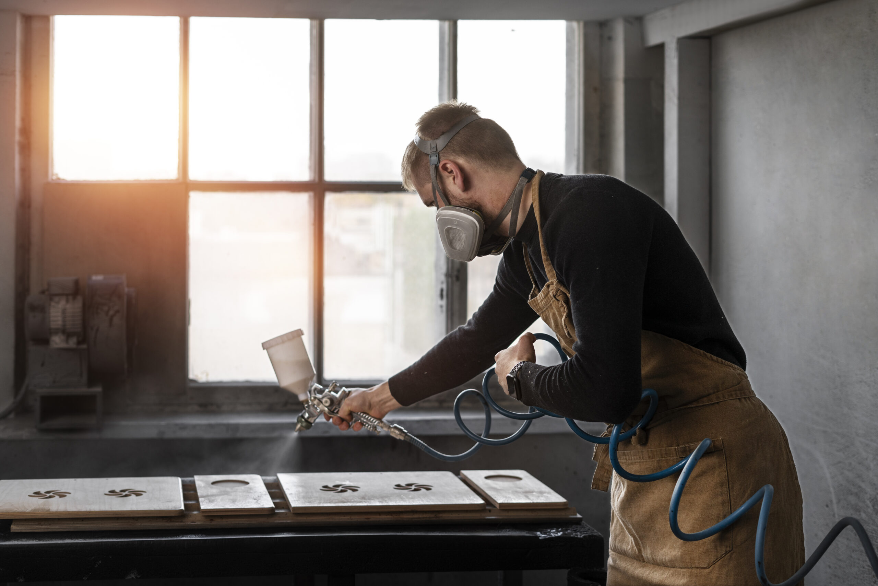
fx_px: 1220
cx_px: 439
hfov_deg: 39.6
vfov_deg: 27.0
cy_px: 293
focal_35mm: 50
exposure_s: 1/200
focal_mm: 50
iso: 250
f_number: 2.8
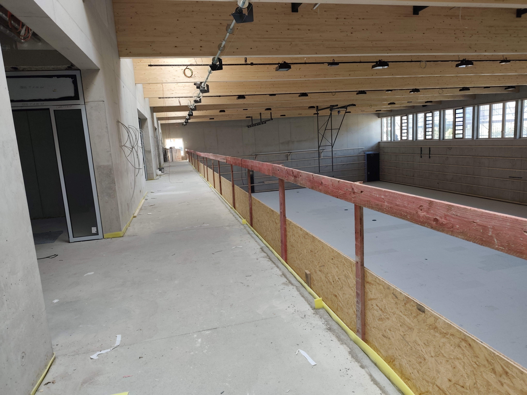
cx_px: 264
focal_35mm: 23
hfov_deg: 73.9
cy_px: 198
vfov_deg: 58.9
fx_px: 350
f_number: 1.65
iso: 1250
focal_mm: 6.19
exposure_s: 1/379
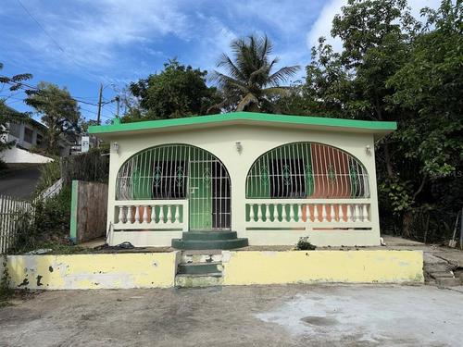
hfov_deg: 71.6
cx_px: 232
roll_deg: +1.1
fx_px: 321
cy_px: 174
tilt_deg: +7.4
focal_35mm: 24
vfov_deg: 56.8
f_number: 1.78
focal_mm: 6.76
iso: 80
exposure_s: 1/4975
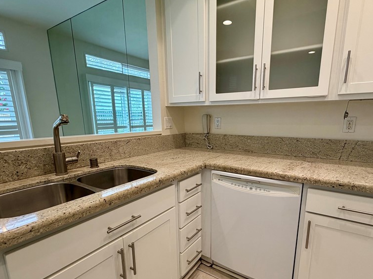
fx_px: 205
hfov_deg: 84.5
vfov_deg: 68.2
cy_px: 162
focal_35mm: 19
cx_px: 202
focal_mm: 2.22
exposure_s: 1/120
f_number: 2.2
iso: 125
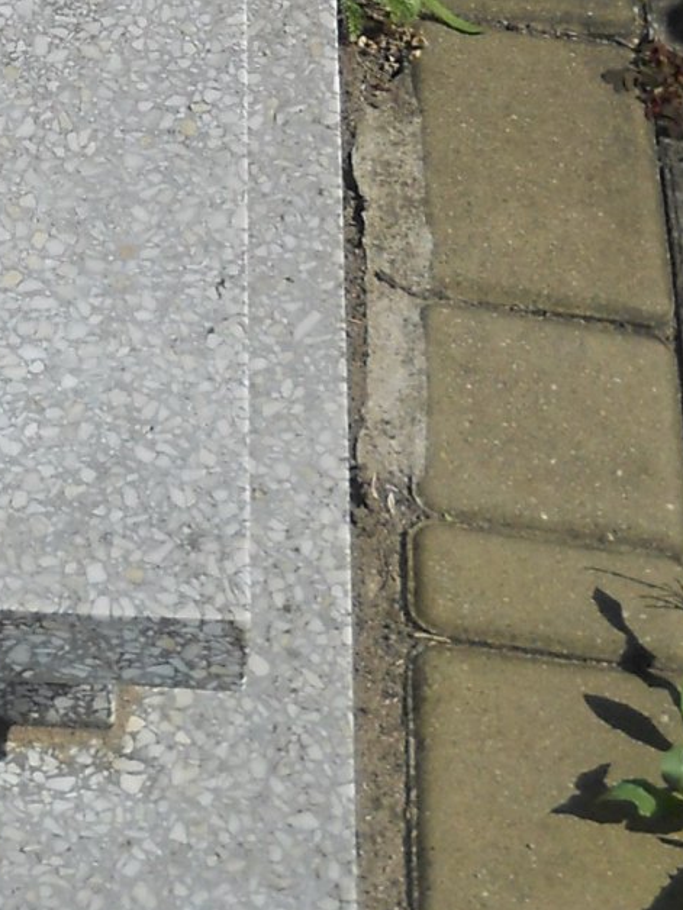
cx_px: -215
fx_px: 3341
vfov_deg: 14.8
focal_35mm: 127
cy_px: -287
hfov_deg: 11.4
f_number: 5.5
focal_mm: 6.72
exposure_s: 1/640
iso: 80
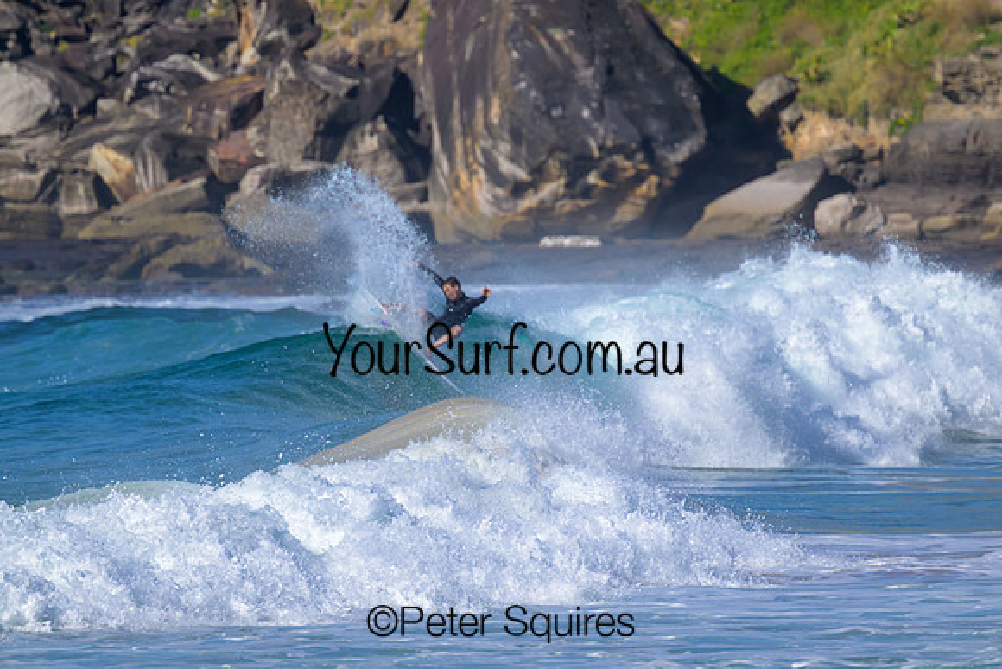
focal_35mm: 800
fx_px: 22271
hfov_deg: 2.6
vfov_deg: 1.7
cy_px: 334
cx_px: 501
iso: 720
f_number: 11
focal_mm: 800
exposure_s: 1/2000
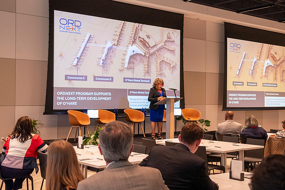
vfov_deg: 26.5
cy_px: 95
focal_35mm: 51
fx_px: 404
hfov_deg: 38.9
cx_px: 142
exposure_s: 1/125
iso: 2000
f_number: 4.5
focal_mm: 34
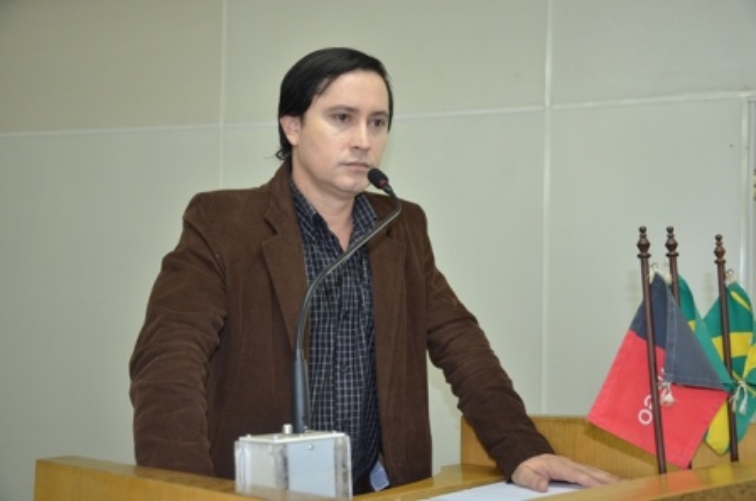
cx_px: 378
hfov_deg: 46.5
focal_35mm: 42
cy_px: 250
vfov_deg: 31.8
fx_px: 880
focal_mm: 28
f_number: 4
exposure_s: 1/60
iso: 800
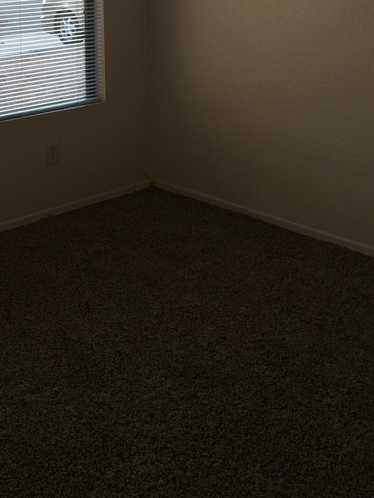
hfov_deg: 27.3
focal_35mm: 53
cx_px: 117
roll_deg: +1.0
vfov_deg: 34.4
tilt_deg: -7.1
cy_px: 60
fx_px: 763
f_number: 2.2
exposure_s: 1/15
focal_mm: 4.15
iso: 32
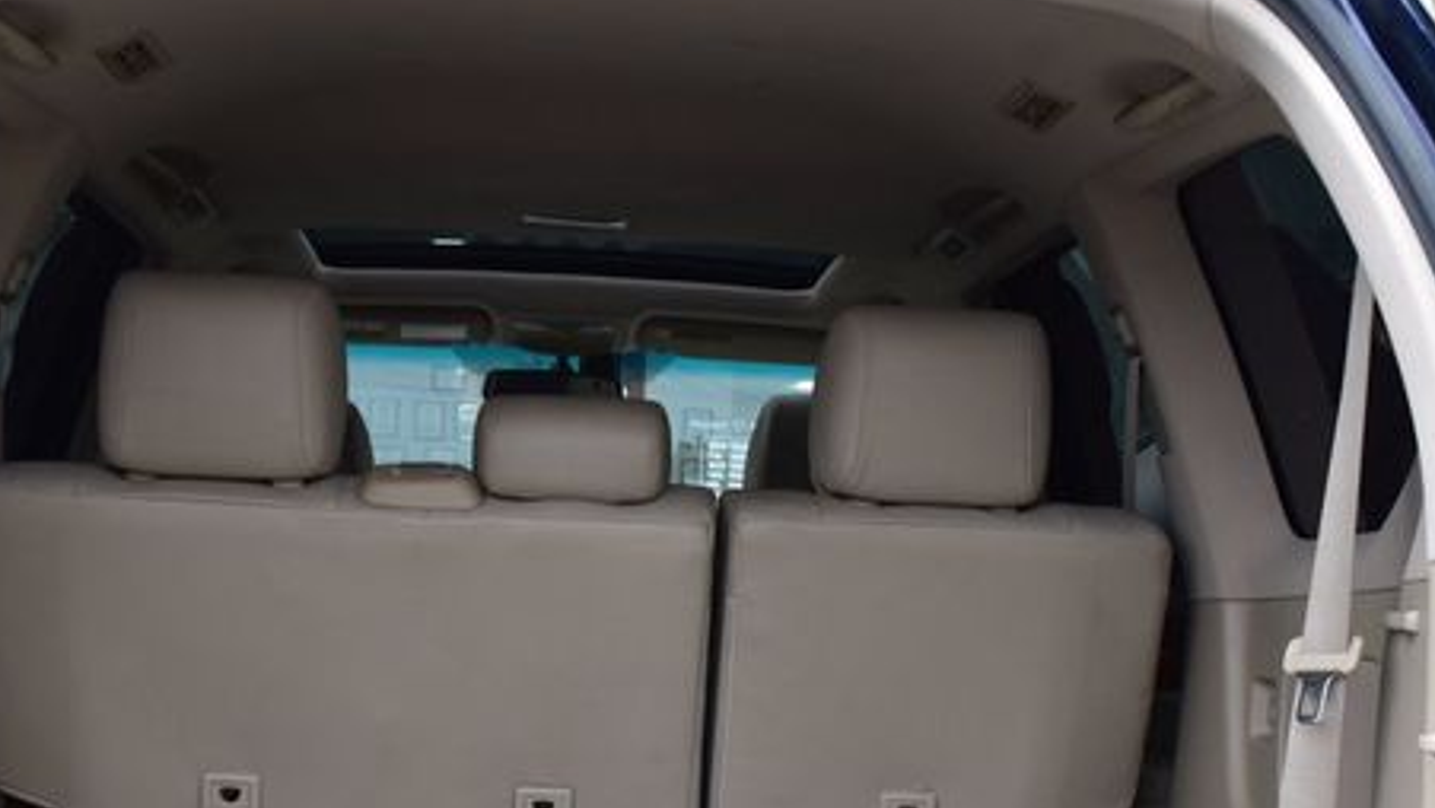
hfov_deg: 37.4
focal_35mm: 56
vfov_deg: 21.3
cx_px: 681
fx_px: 2122
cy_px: 627
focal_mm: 25
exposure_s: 1/100
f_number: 9
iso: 400
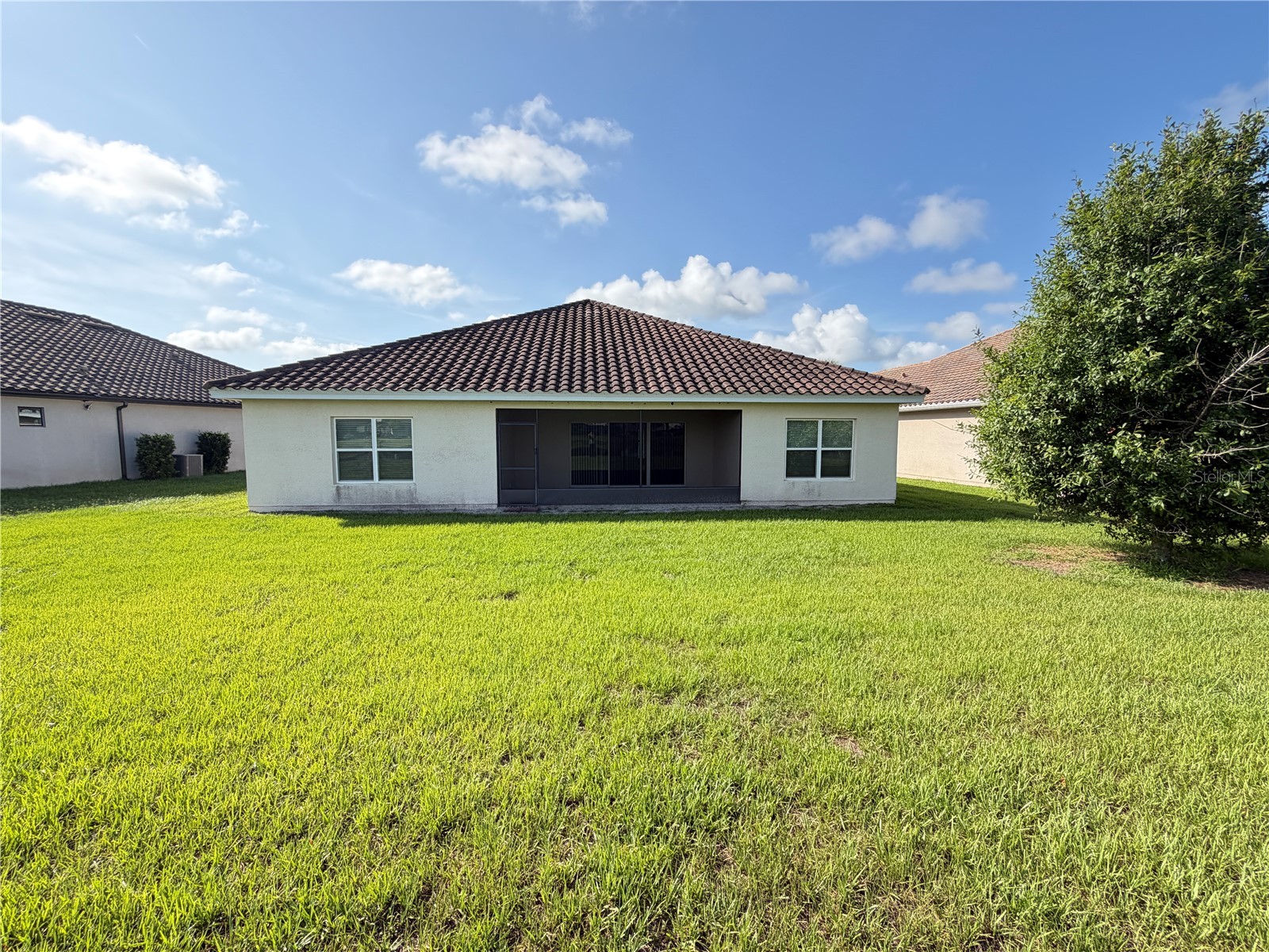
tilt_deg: -3.2
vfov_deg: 85.7
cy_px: 476
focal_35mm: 14
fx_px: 513
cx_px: 634
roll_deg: +0.6
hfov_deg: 102.1
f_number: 2.2
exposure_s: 1/502
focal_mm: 2.22
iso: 50
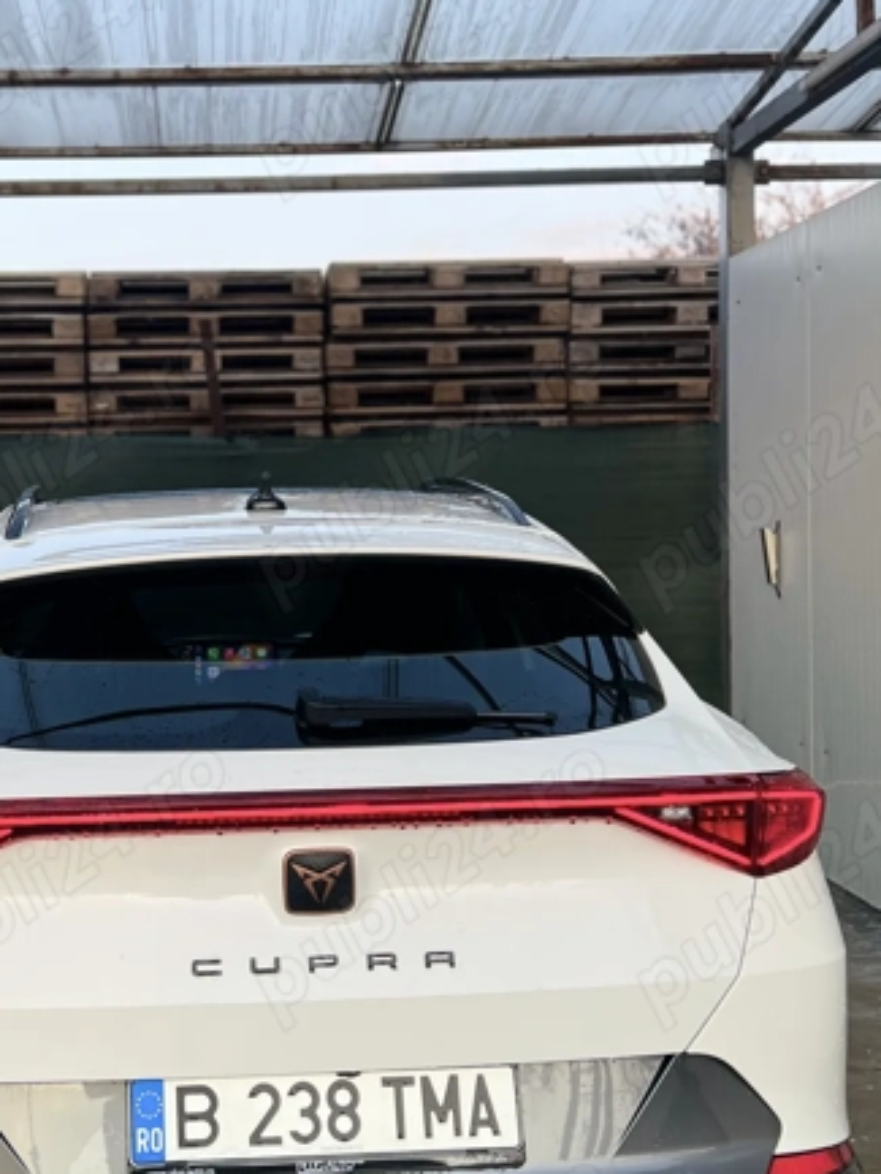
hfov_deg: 29.9
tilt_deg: -1.2
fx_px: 1628
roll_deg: +1.6
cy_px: 553
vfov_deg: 39.6
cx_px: 239
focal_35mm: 48
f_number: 1.5
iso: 50
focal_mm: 5.7
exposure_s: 1/658
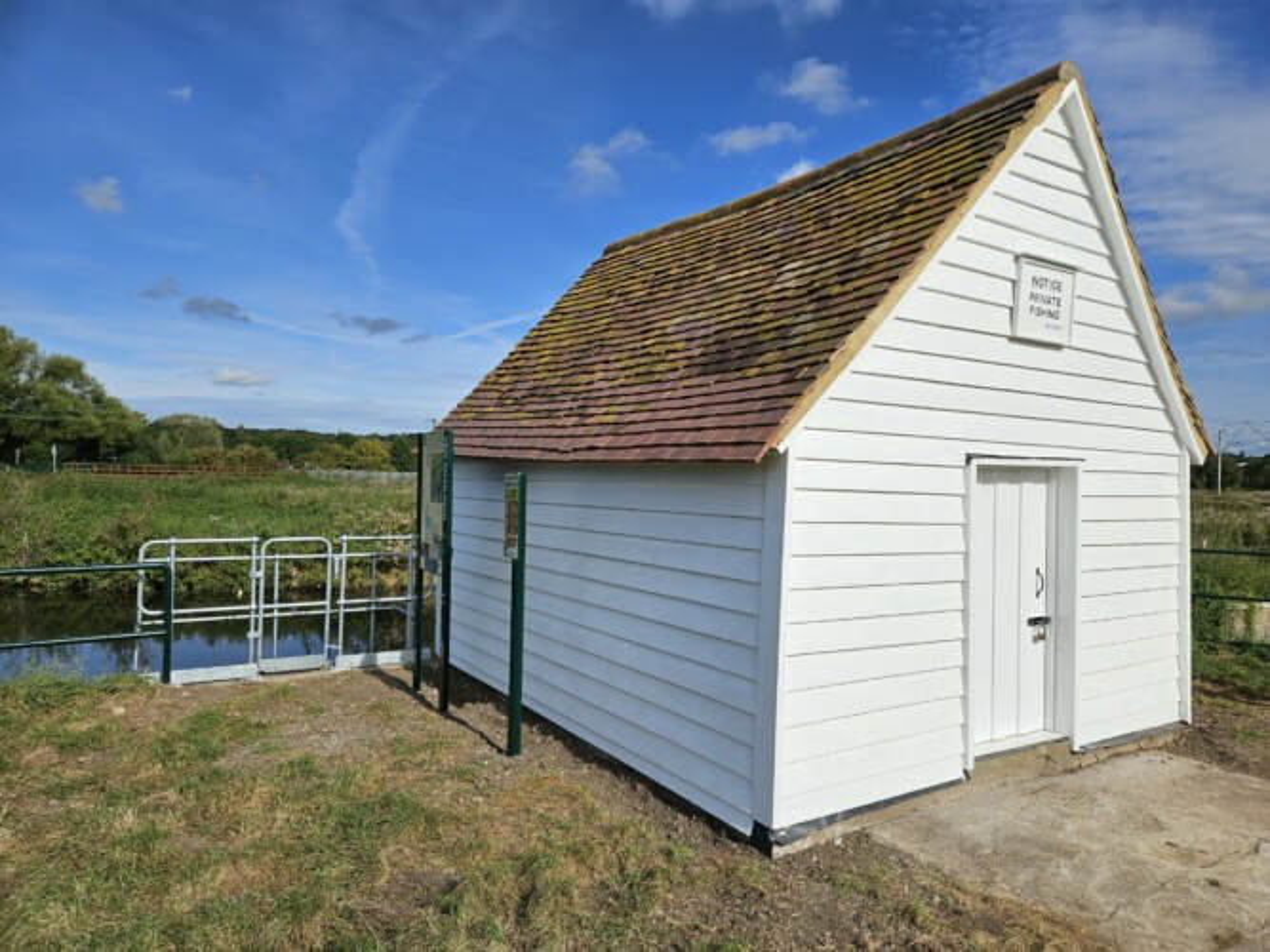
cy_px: 476
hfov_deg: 73.9
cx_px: 635
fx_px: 844
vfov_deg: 58.9
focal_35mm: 23
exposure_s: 1/4604
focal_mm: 5.4
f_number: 1.8
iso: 25
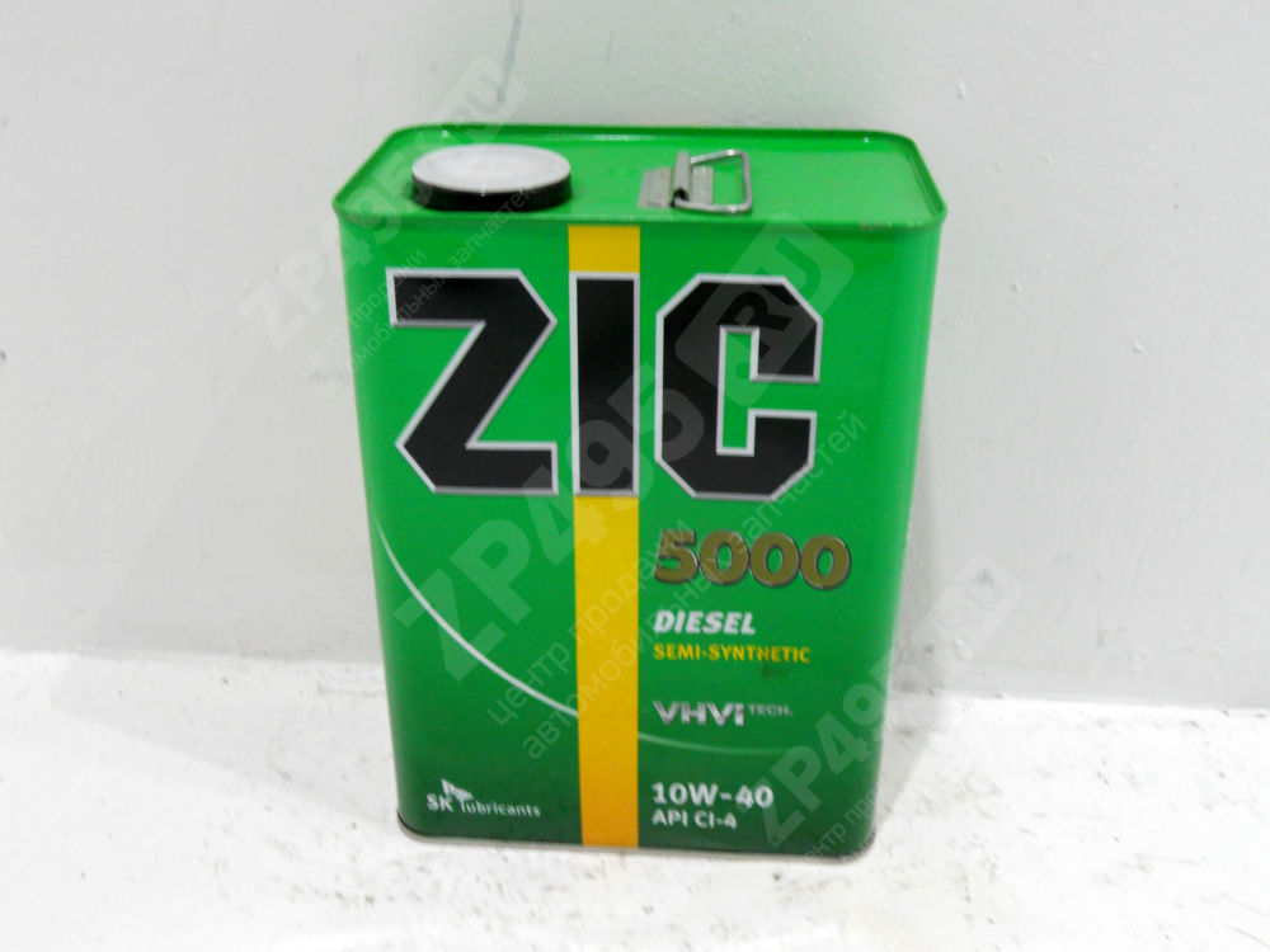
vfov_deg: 37.7
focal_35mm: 38
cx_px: 635
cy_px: 476
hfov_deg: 49.0
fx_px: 1394
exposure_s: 1/30
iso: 250
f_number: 3.9
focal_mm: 6.9
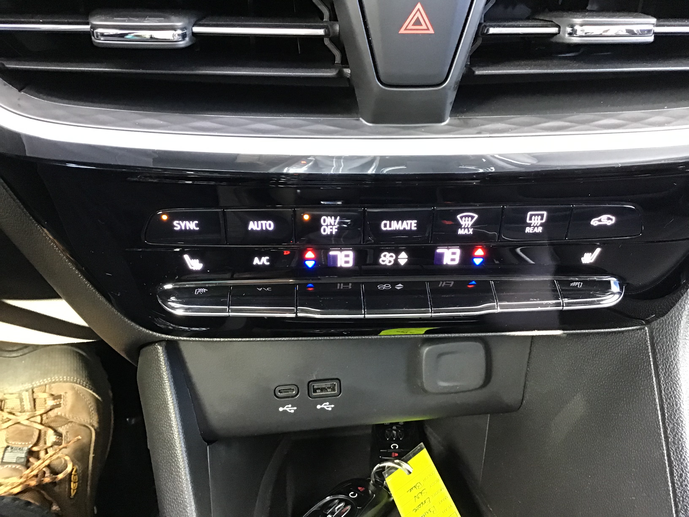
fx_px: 617
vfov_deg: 45.4
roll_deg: -1.3
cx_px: 344
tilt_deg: -31.2
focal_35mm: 31
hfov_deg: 58.4
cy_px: 258
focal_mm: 3.3
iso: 200
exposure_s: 1/24
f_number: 2.4
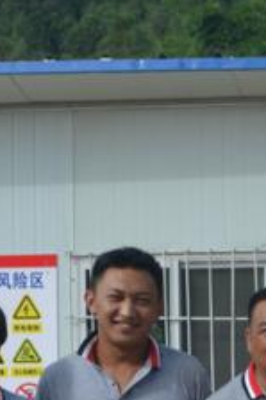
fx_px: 1643
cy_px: 446
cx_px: 529
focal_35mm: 148
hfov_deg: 8.8
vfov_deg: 13.6
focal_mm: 24
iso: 100
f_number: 6.3
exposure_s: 1/160
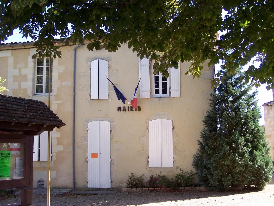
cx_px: 137
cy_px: 103
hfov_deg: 39.7
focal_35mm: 48
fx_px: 380
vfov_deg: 30.3
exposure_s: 1/250
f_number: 3
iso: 80
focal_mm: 8
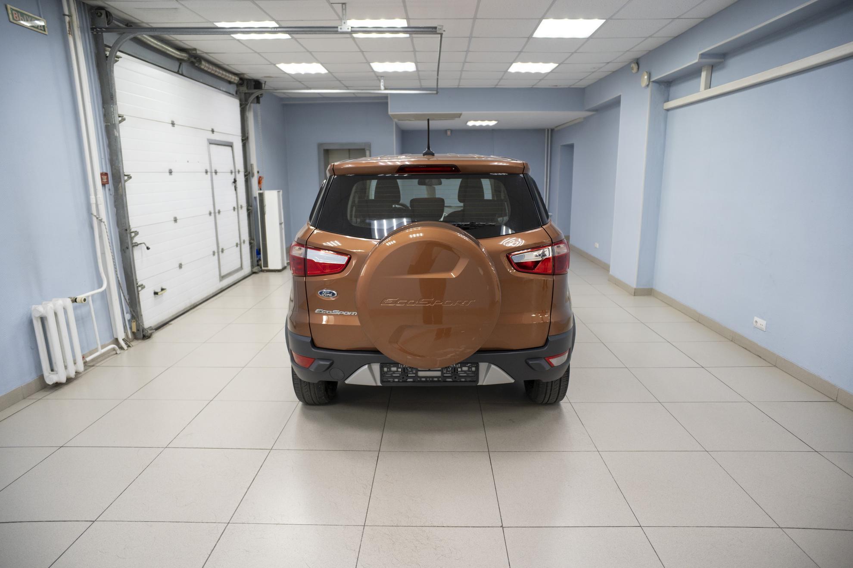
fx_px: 474
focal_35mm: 20
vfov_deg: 61.9
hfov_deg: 84.0
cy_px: 284
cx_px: 426
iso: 1000
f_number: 2.8
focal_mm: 20
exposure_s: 1/160
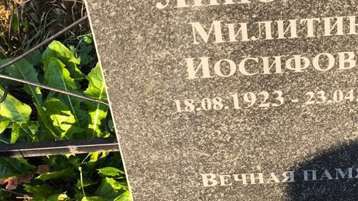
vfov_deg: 14.5
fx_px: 788
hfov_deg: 25.3
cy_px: 65
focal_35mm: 83
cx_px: 265
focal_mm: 4.71
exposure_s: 1/161
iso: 50
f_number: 1.7
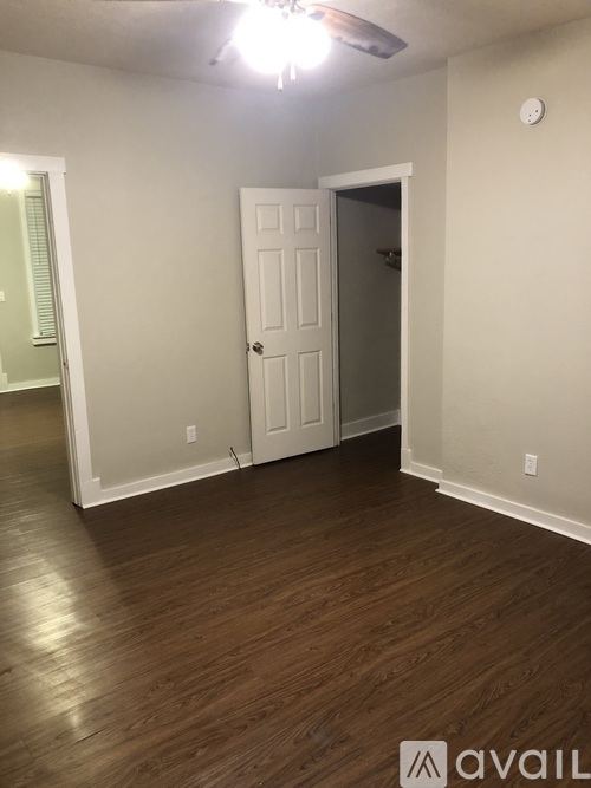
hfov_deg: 49.7
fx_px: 638
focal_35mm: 28
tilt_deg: -11.5
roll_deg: +1.5
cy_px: 394
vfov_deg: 63.5
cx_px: 296
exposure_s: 1/15
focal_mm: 4
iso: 100
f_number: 1.8
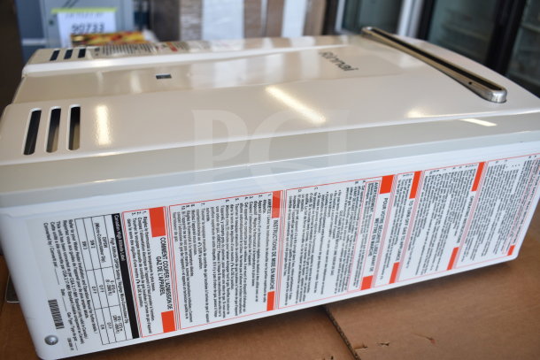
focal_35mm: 30
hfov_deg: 61.9
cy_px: 180
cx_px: 270
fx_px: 450
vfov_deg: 43.6
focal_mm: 20
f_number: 3.8
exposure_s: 1/80
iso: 200
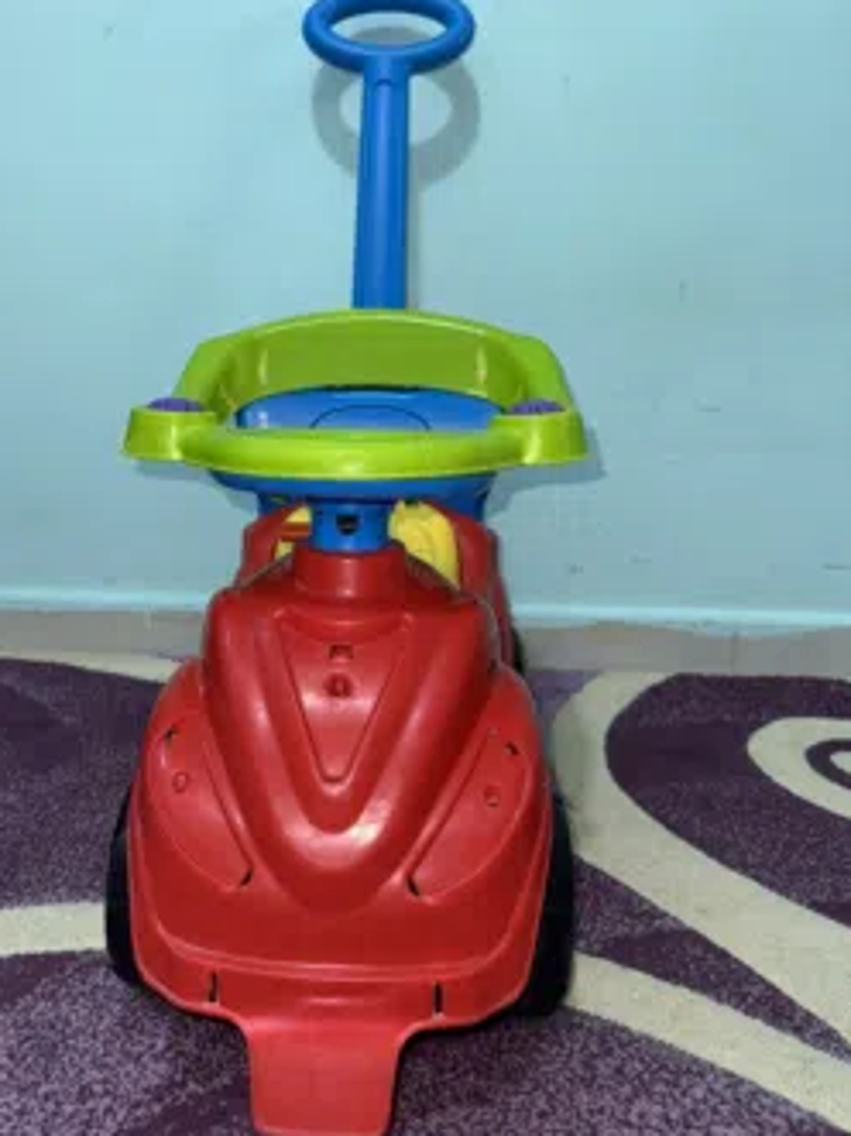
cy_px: 508
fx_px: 951
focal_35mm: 29
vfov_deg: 61.5
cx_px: 343
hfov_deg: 47.9
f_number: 1.78
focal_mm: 6.76
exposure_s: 1/36
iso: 64
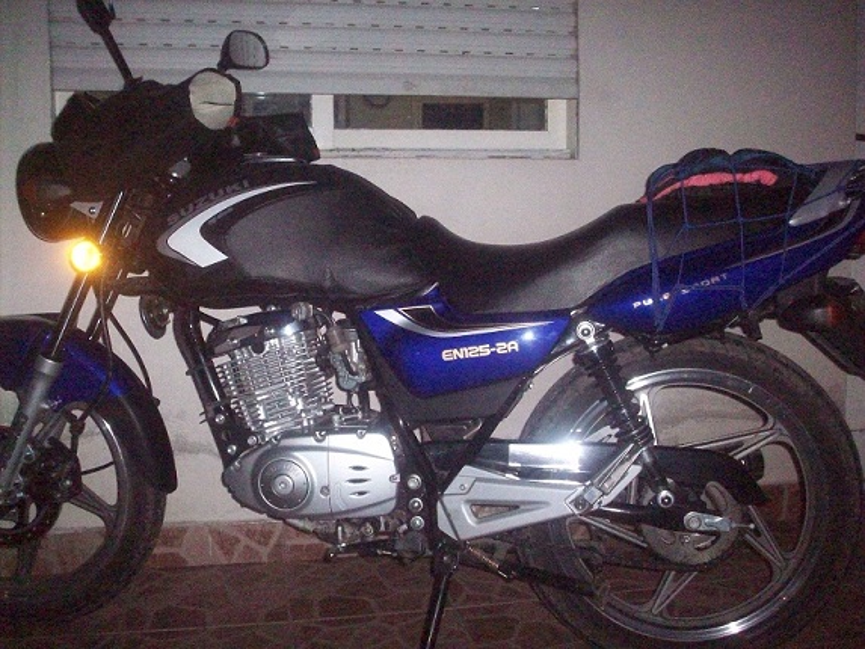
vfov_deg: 38.7
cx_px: 432
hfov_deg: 50.1
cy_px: 324
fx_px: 925
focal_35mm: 37
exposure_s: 1/64
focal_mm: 6.2
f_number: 2.8
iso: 800
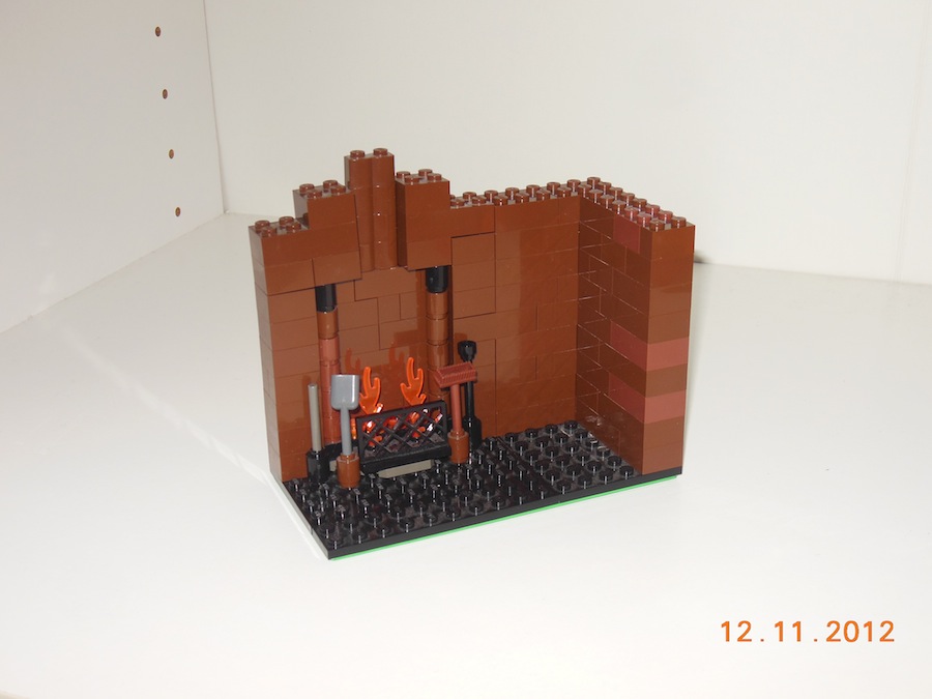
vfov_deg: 29.1
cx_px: 466
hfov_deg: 38.2
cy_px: 350
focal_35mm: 50
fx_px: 1346
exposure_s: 1/60
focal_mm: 8.9
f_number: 4
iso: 125
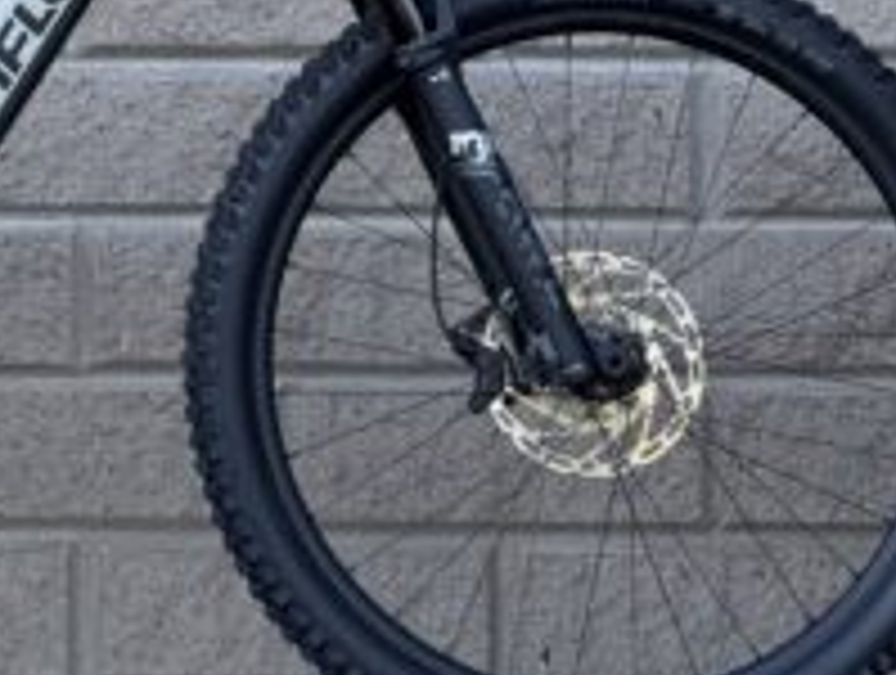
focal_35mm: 301
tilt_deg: +1.7
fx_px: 7805
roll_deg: -0.5
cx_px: -194
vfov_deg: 4.9
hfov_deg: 6.5
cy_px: -184
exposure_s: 1/121
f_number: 2.8
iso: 80
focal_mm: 16.89
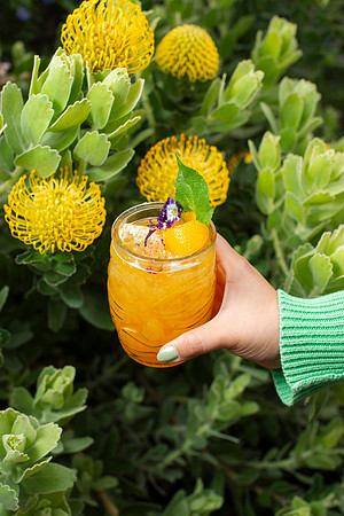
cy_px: 258
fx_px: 717
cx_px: 172
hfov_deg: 27.0
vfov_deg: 39.6
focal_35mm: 50
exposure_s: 1/250
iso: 200
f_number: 4.5
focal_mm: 50
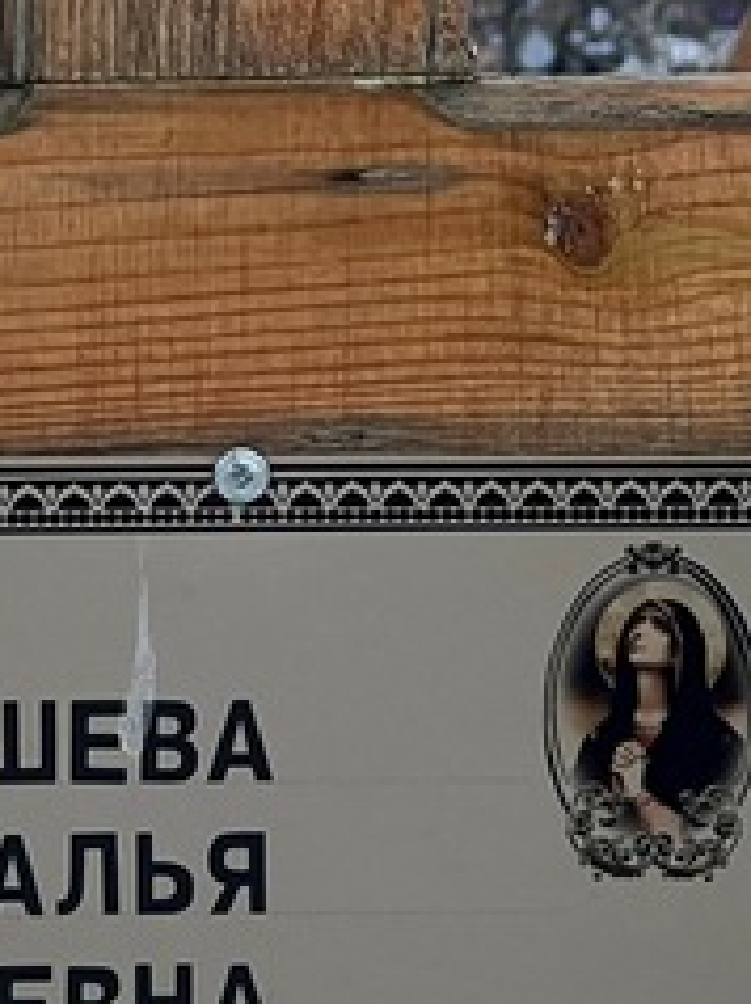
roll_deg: +0.5
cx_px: 283
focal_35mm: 259
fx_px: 7506
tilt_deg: -3.0
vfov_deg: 7.6
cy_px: 924
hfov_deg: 5.7
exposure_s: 1/99
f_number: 2.8
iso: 40
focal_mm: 9
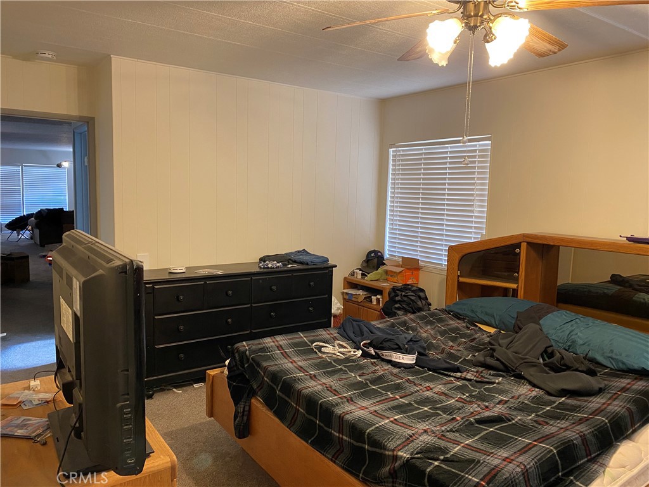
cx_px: 324
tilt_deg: -5.6
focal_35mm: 26
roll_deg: -1.4
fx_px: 487
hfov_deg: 67.3
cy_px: 244
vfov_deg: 53.1
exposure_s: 1/60
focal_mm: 4.25
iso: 200
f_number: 1.8
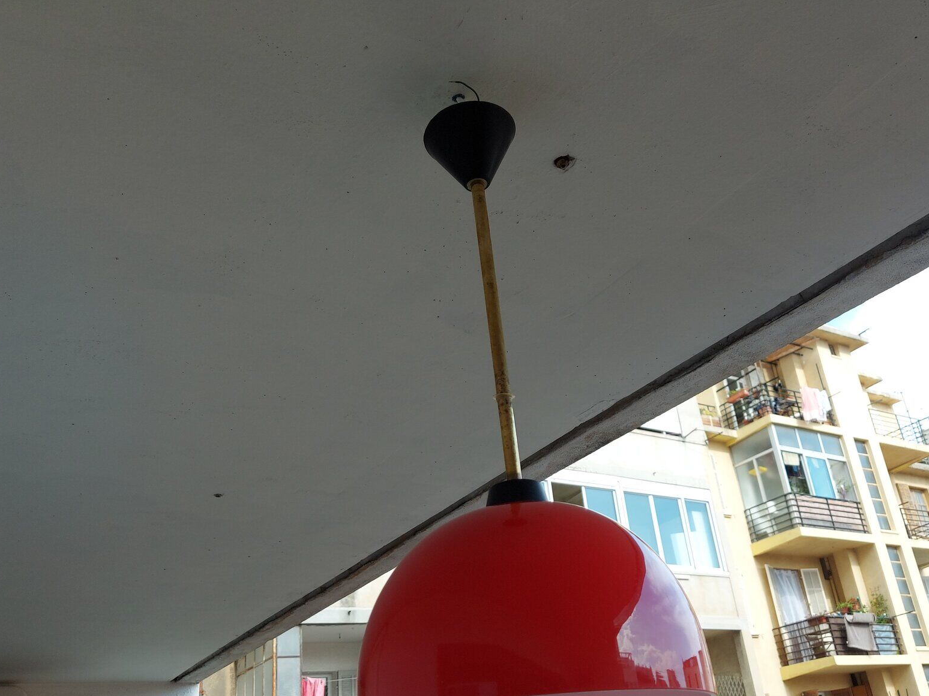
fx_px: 832
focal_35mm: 31
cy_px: 406
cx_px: 507
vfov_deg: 45.3
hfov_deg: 58.3
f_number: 1.8
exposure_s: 1/280
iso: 32
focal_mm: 5.23
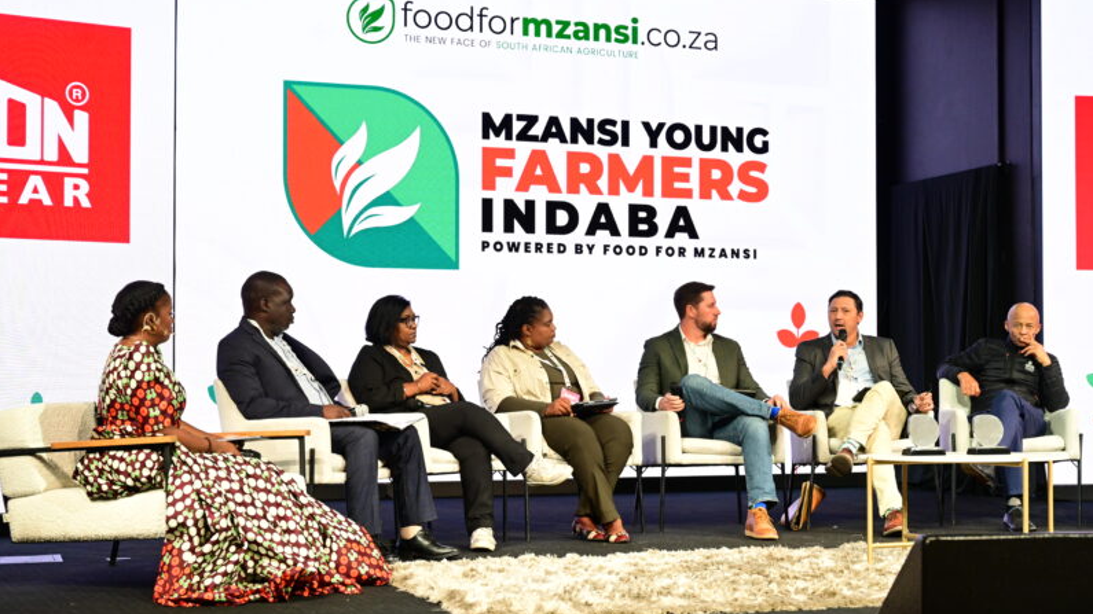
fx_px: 1681
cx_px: 549
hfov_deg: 36.0
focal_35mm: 58
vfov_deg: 20.7
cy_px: 337
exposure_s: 1/160
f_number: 5.6
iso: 2500
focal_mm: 55
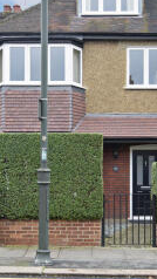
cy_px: 133
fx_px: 481
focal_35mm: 65
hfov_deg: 18.5
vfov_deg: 32.3
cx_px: 82
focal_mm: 31
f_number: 8
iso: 200
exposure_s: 1/40
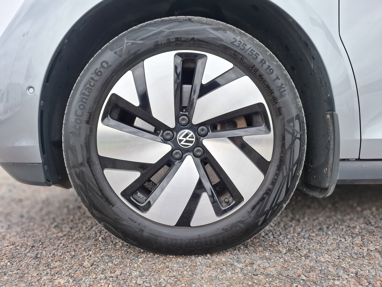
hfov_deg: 73.9
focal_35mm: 23
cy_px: 144
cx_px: 191
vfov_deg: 58.9
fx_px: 254
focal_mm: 5.54
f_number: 1.8
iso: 50
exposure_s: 1/122
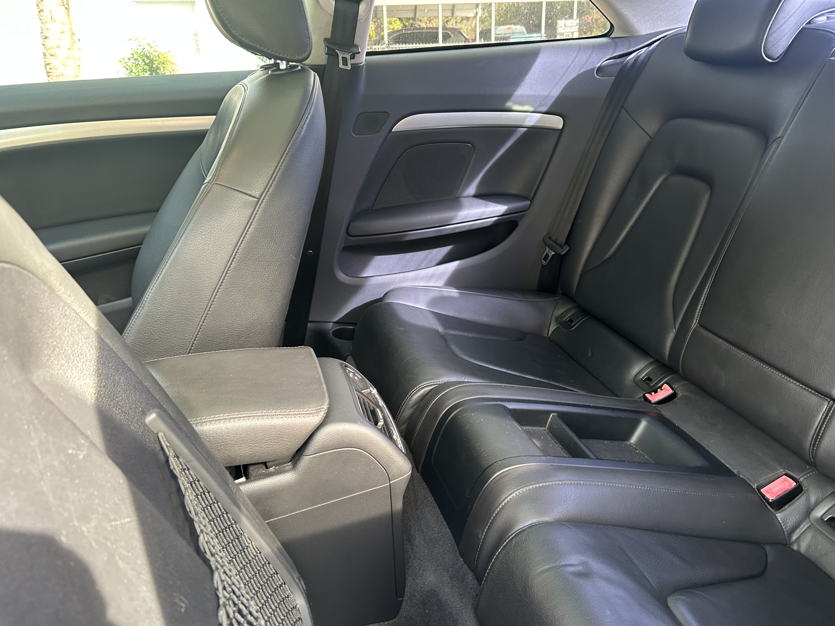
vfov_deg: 53.1
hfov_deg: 67.3
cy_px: 313
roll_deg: +3.0
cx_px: 418
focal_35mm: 26
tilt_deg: -21.8
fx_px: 627
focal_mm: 5.7
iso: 160
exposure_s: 1/60
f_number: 1.5
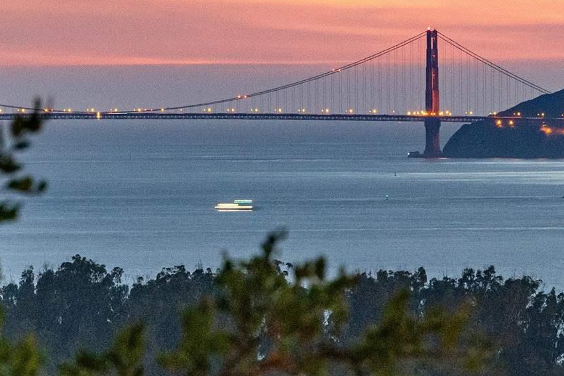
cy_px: 167
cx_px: 388
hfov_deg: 2.9
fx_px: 11308
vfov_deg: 1.9
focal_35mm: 722
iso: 1250
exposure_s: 1.3
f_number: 11
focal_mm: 200
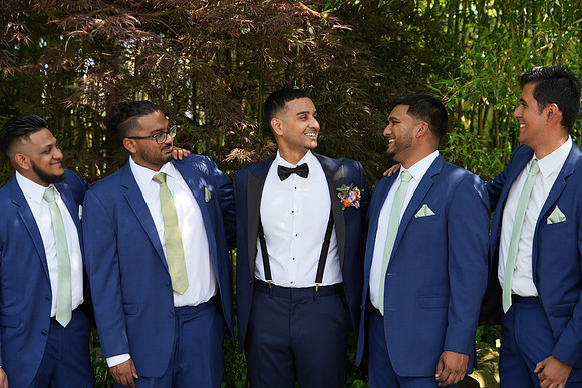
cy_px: 194
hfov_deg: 27.3
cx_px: 291
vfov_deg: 18.4
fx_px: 1197
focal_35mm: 74
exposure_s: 1/200
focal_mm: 74
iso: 125
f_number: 4
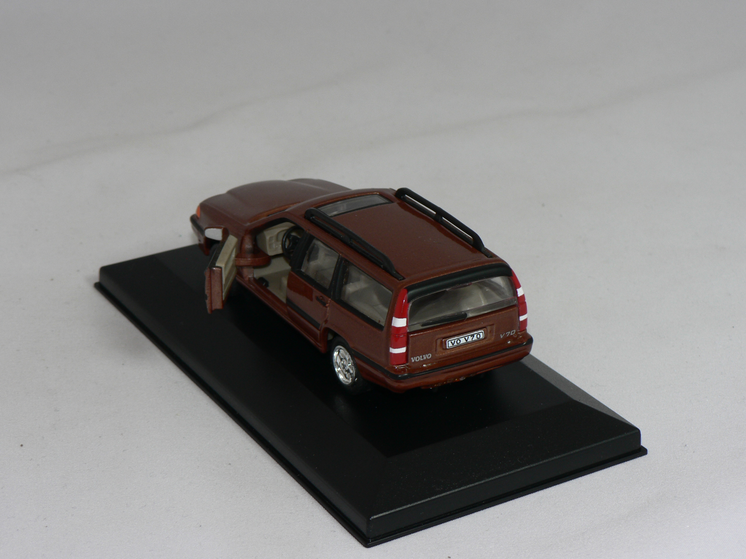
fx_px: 1724
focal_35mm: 80
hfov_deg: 24.4
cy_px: 280
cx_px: 373
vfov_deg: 18.4
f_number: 4
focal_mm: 13.4
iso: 80
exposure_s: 1/60
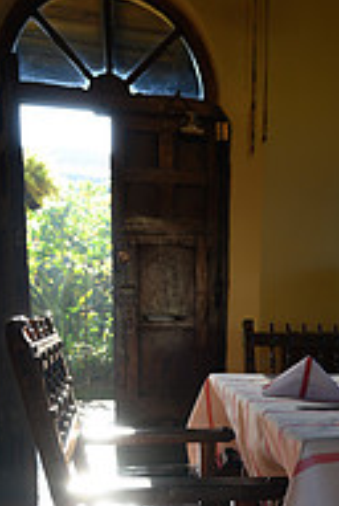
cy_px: 403
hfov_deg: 32.9
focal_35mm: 40
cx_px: 252
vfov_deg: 46.0
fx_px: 563
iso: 320
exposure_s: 1/125
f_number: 4
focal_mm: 17
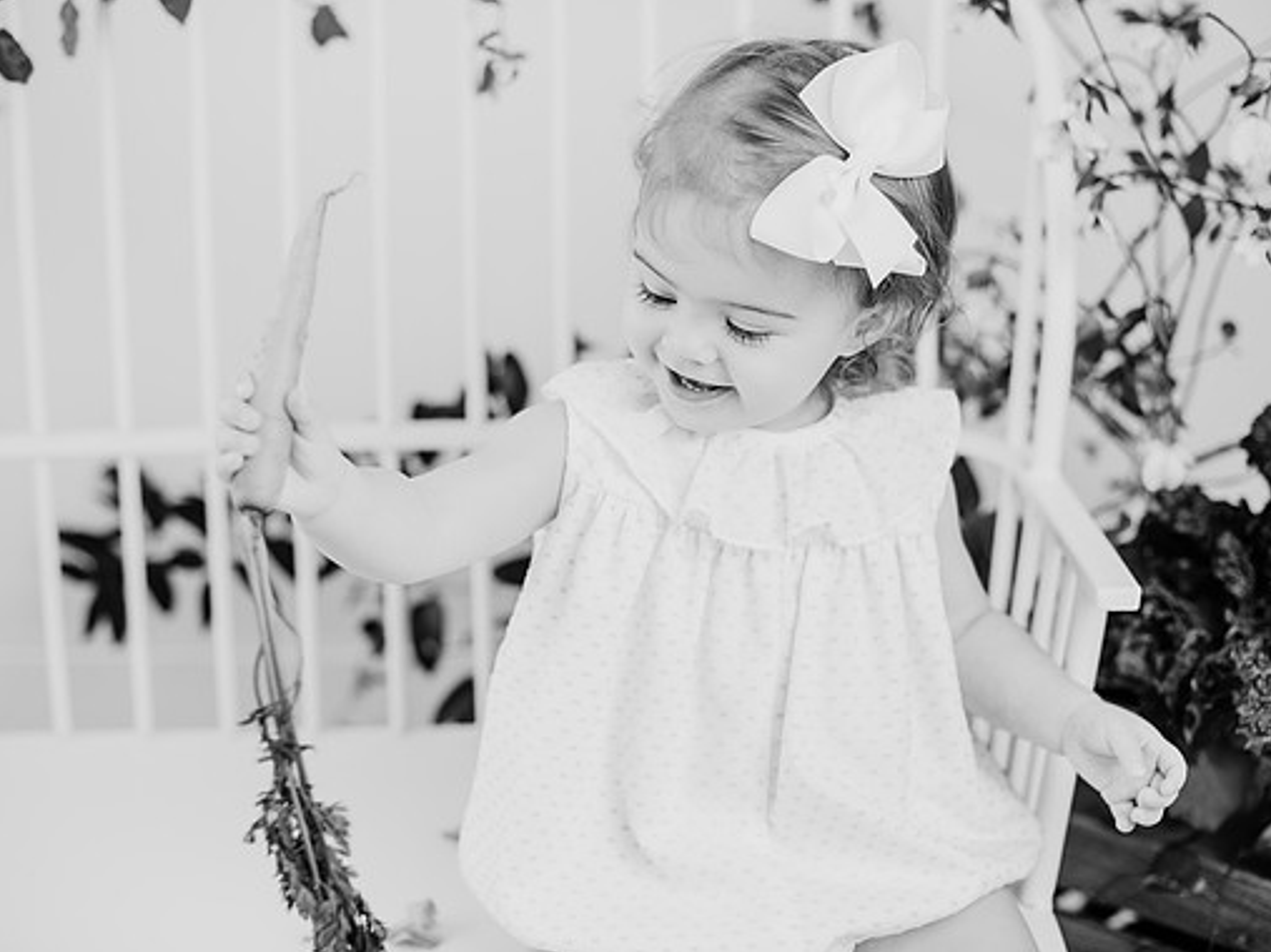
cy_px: 480
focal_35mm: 55
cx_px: 662
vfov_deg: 26.5
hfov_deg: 34.9
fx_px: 2019
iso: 125
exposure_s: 1/160
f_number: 2.5
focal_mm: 50
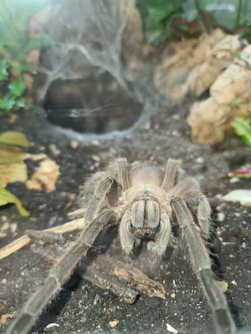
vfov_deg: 69.4
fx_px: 242
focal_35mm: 25
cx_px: 126
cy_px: 167
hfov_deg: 54.9
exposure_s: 1/100
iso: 250
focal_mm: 7
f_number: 1.8
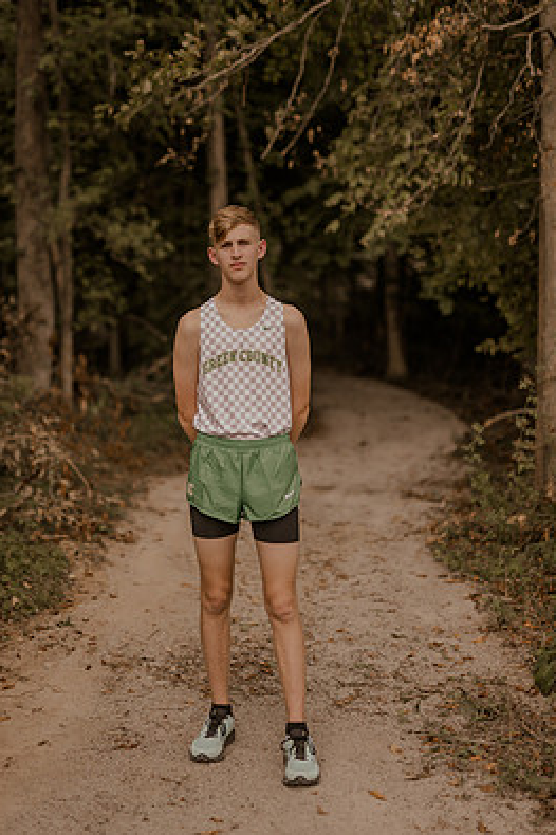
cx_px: 247
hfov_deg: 23.7
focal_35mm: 57
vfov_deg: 35.1
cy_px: 408
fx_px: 1322
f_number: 1.4
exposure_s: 1/1000
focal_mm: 50
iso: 64
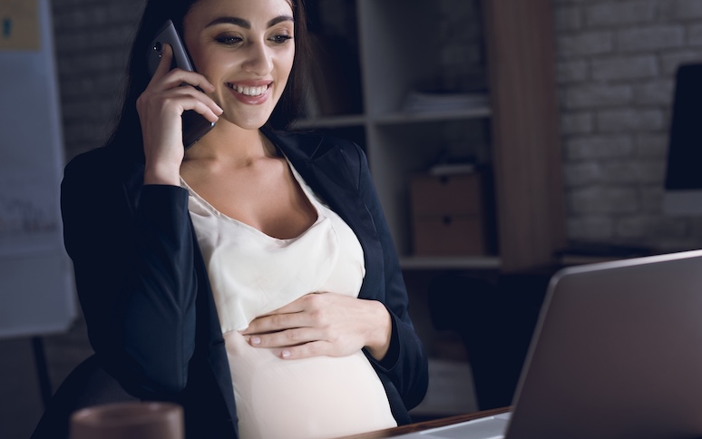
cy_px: 163
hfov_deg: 26.1
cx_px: 420
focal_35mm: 79
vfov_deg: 16.5
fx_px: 1512
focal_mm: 50
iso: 160
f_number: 2.5
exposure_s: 1/50
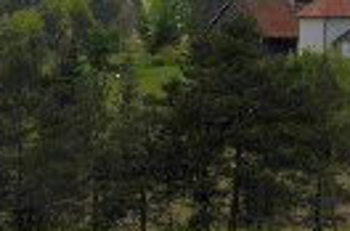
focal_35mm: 295
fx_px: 2858
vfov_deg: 4.6
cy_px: -11
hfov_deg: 7.0
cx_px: 383
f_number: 13
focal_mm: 58
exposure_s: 1/320
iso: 400
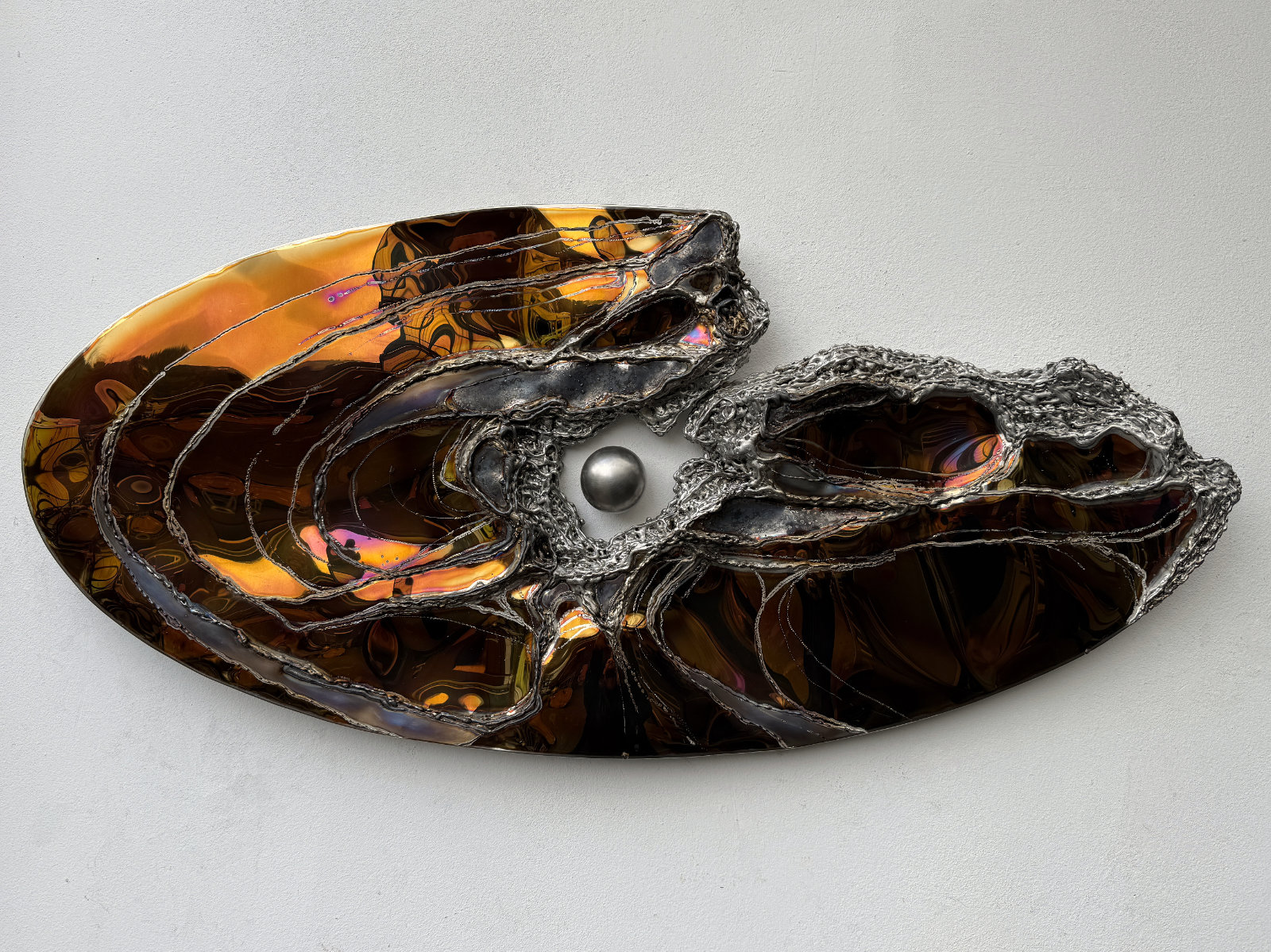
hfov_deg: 71.6
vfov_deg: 56.8
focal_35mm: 24
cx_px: 636
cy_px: 476
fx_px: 881
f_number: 1.8
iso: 80
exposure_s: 1/1314
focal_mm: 6.8
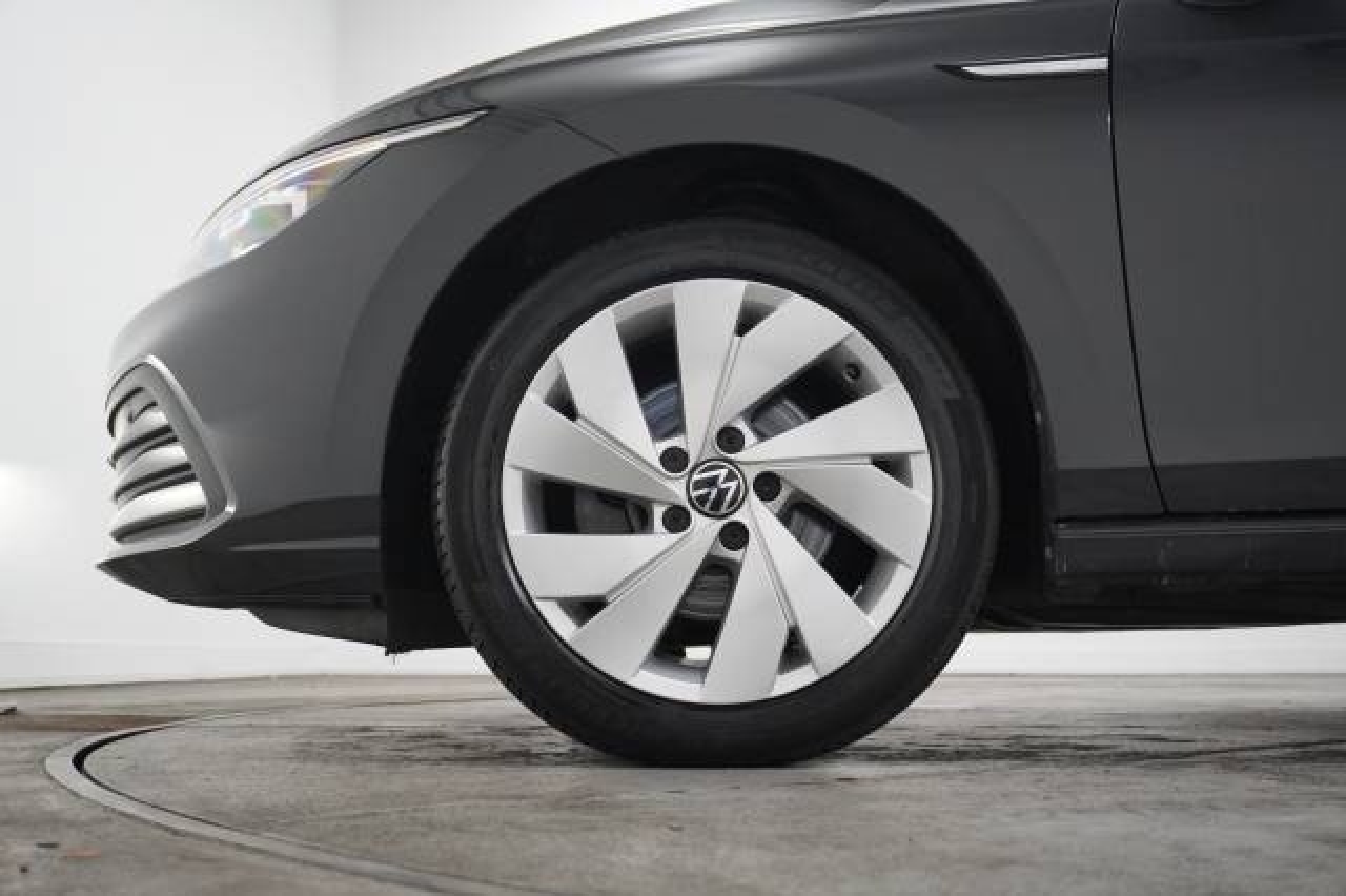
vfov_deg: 36.8
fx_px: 1345
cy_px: 448
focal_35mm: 36
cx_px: 673
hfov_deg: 53.2
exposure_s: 1/200
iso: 2500
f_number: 4
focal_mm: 24
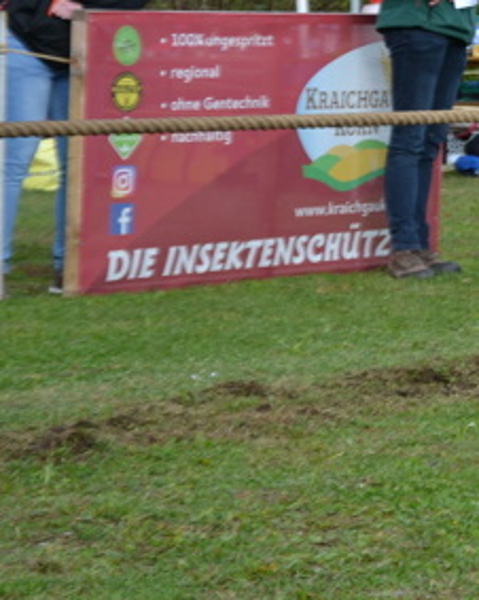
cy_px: 86
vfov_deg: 9.7
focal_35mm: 199
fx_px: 3530
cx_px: 831
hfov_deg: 7.6
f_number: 5.6
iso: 160
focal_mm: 50
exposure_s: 1/125
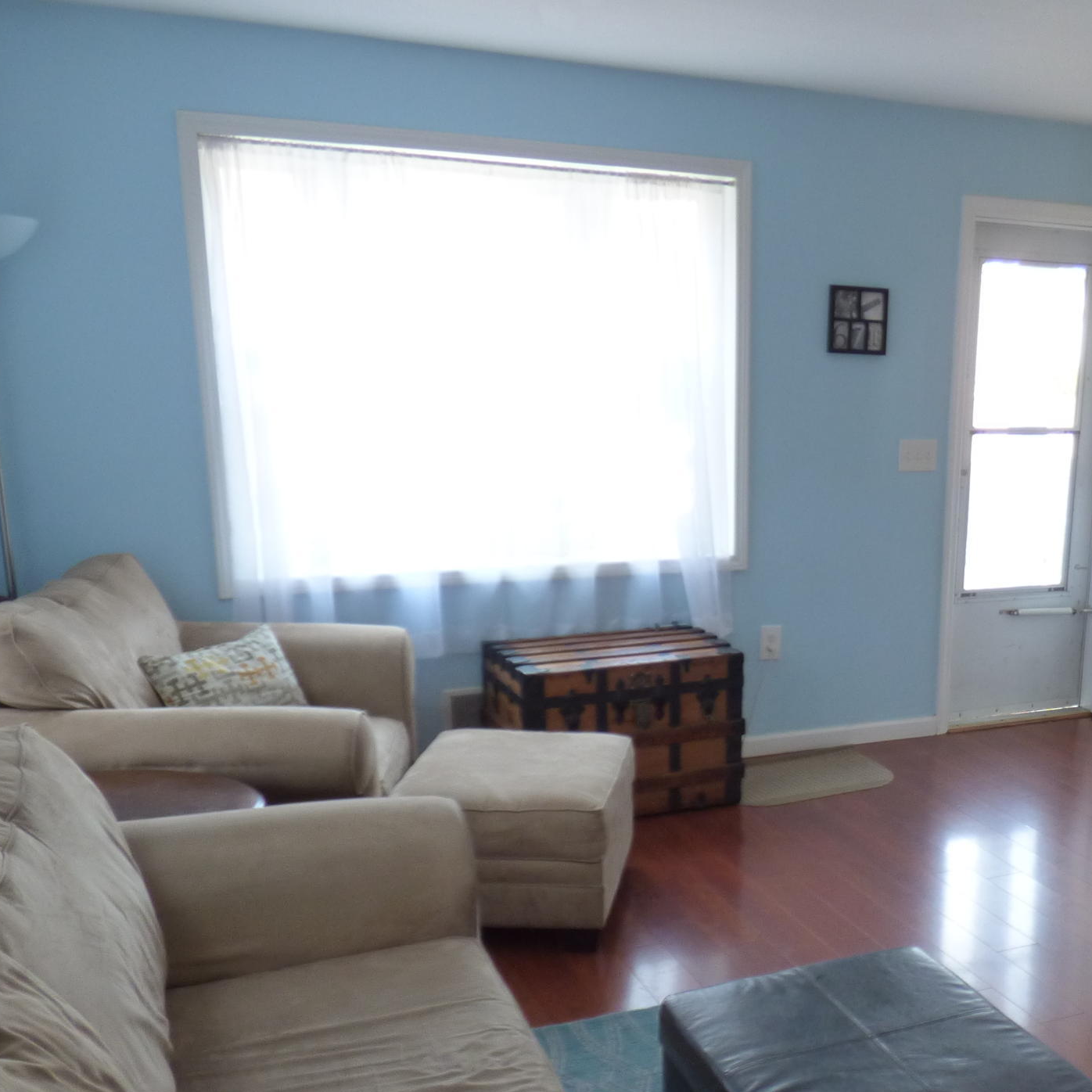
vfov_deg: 43.0
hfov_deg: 42.2
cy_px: 761
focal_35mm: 38
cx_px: 850
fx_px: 1356
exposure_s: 1/30
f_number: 2.8
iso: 160
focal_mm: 3.58
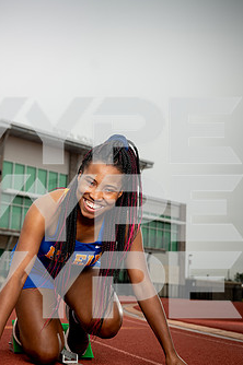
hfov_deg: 23.2
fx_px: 588
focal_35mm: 58
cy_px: 209
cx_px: 82
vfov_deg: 34.5
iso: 200
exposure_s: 1/250
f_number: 4.5
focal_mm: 43
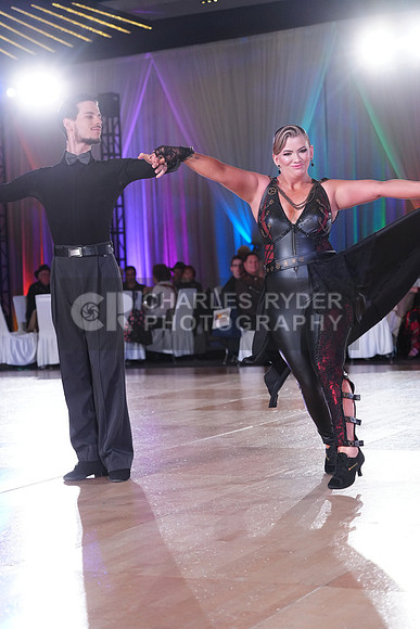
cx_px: 210
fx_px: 1224
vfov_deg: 28.8
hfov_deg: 19.5
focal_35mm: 70
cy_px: 314
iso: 2500
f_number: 4
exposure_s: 1/400
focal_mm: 70
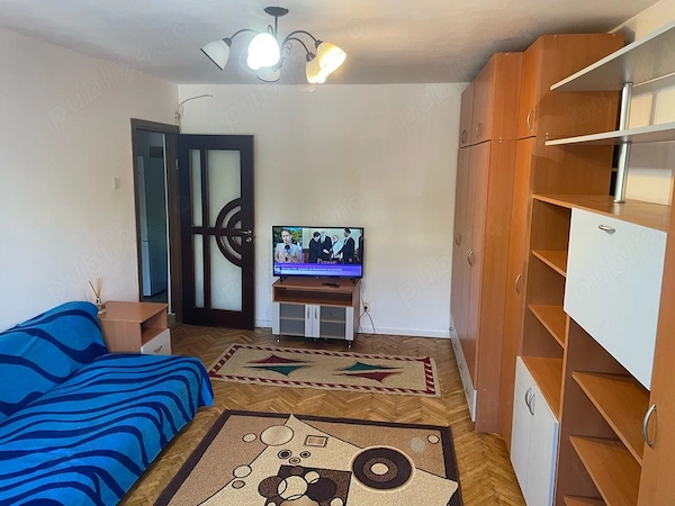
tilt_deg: -7.8
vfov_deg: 53.1
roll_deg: -0.6
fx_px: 507
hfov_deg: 67.3
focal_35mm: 26
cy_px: 253
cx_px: 338
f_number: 1.6
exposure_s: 1/50
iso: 80
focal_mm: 4.2
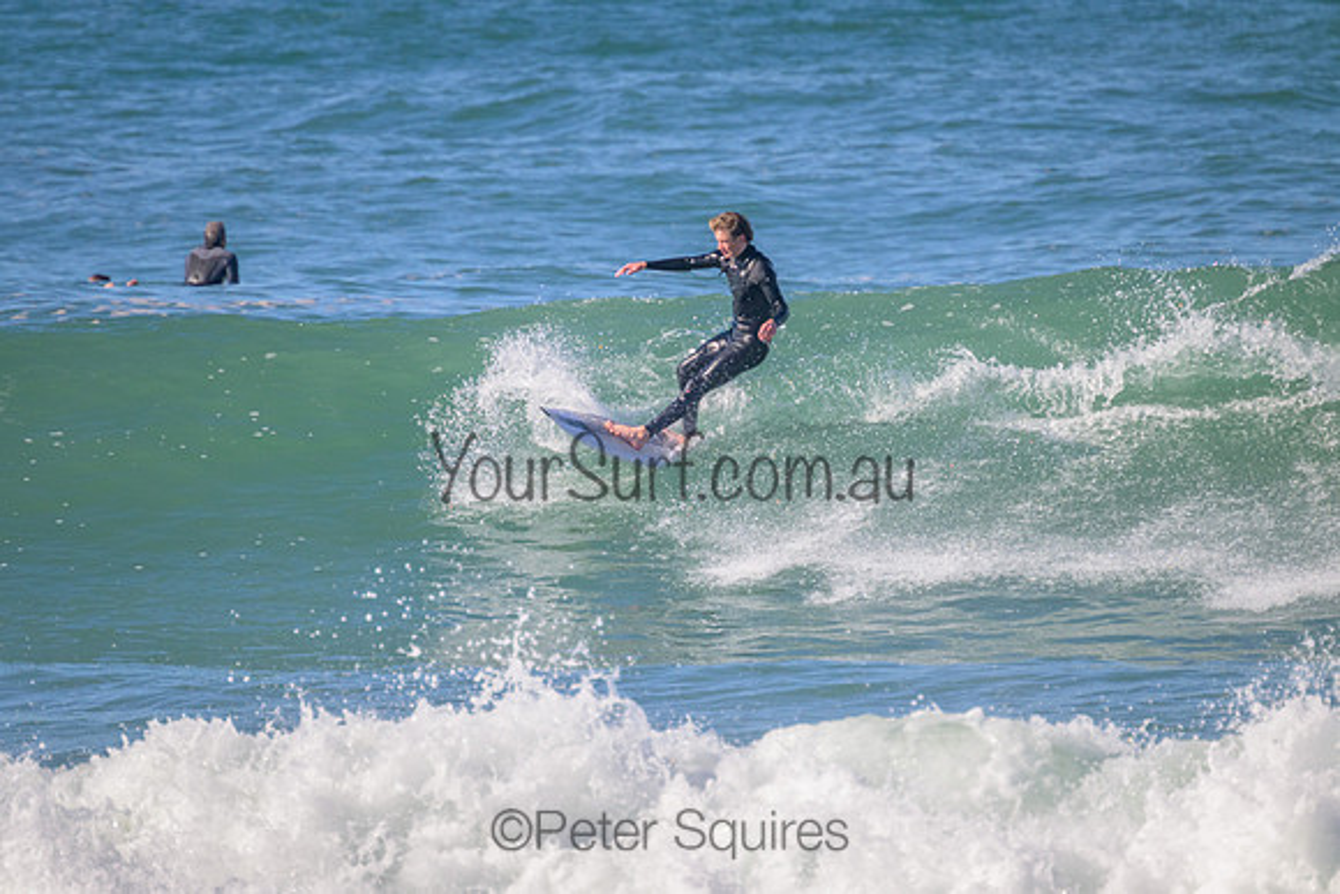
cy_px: 447
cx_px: 670
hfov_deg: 2.6
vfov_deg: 1.7
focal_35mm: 800
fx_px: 29783
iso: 1400
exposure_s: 1/2000
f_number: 11
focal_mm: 800
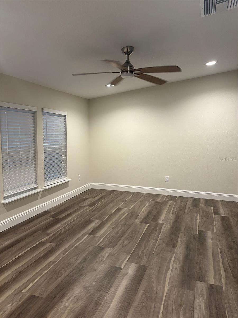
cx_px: 119
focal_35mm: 26
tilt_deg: -6.1
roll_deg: -1.0
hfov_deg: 53.1
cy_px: 159
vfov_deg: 67.3
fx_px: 238
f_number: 1.6
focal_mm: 5.96
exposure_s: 1/60
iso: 160
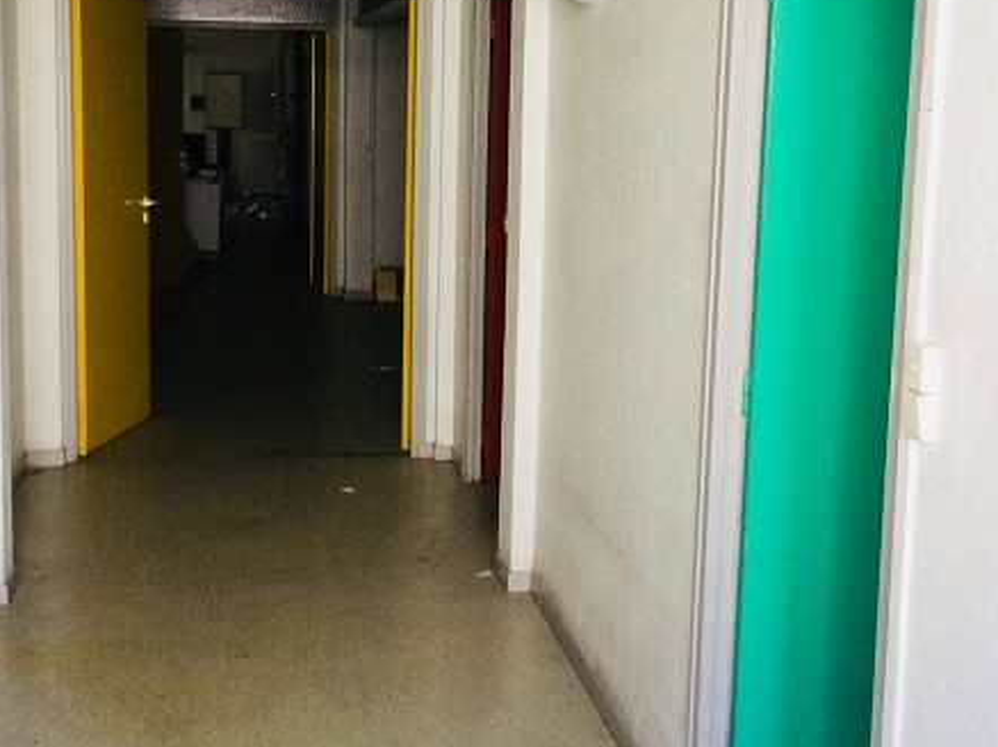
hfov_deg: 36.1
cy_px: 321
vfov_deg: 27.5
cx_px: 435
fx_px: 1527
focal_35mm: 53
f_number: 2.2
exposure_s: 1/33
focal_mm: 4.15
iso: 80
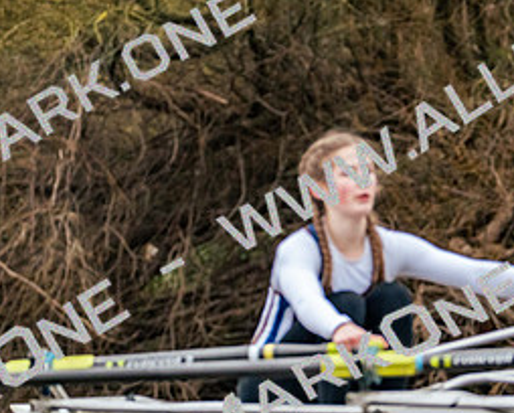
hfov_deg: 2.9
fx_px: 10269
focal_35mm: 674
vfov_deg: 2.3
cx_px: 467
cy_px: 256
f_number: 6.3
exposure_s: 1/1600
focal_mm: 315
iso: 5000
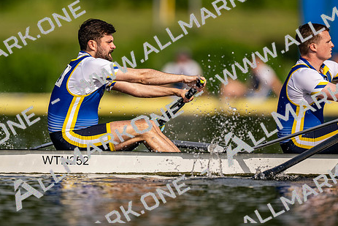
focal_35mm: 751
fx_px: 7053
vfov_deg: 1.8
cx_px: 162
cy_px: 98
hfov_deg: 2.7
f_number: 4
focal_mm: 600
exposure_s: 1/2500
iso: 180
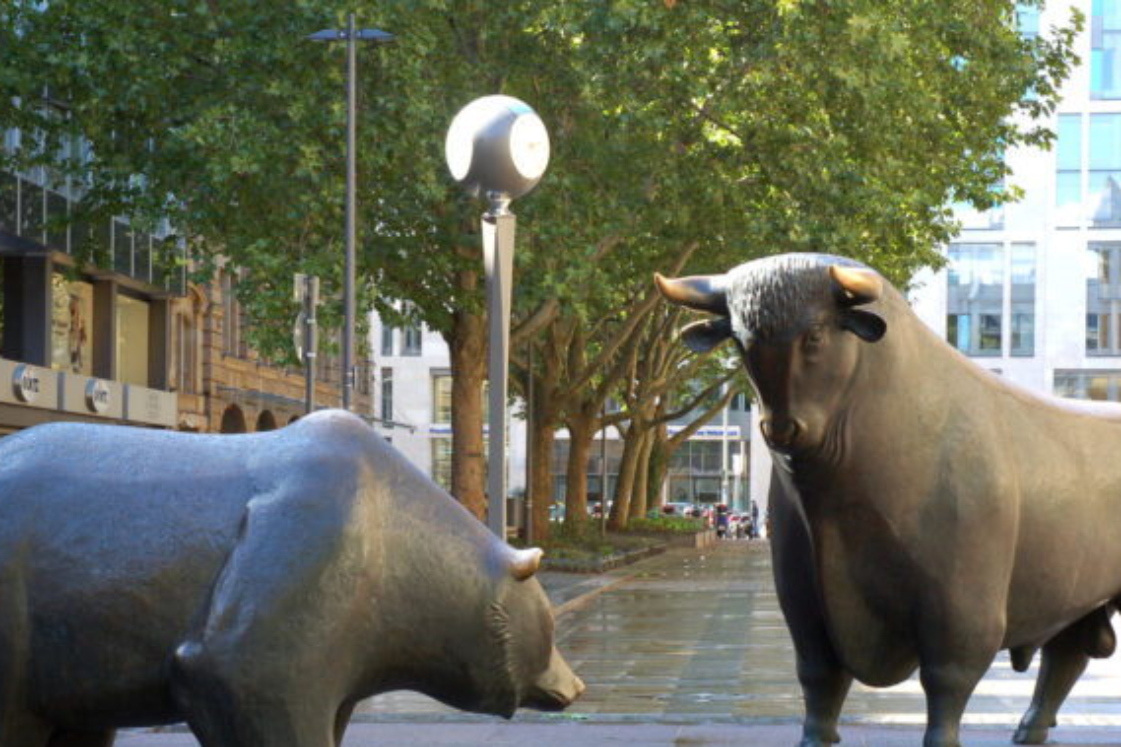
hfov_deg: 25.1
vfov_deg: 16.8
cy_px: 472
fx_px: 2521
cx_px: 508
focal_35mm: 81
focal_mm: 40
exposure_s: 1/30
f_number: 8
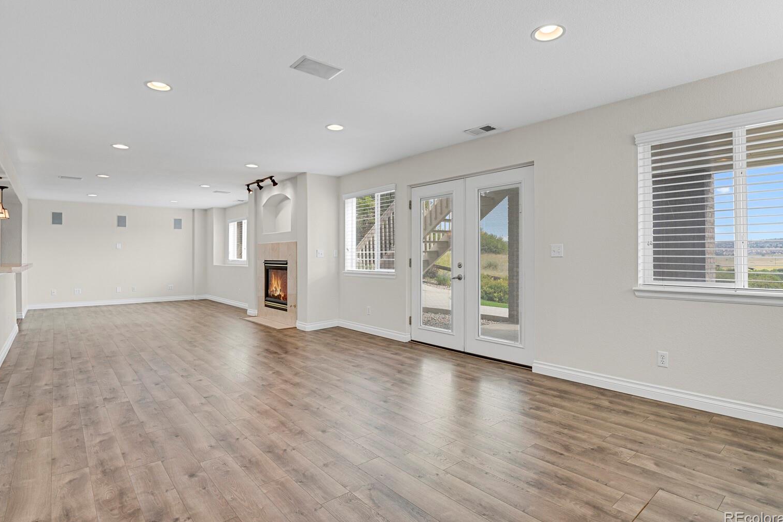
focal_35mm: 18
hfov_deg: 90.0
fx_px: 392
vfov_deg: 67.4
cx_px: 393
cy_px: 252
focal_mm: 17
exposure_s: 1/1.67
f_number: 8
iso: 250
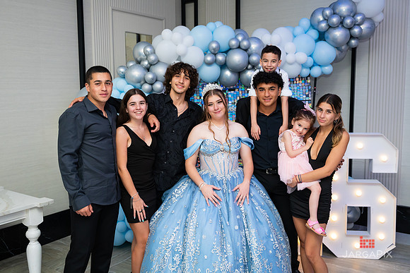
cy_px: 132
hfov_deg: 55.6
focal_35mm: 34
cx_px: 205
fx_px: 389
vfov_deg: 38.8
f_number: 3.2
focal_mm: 32
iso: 1600
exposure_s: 1/200
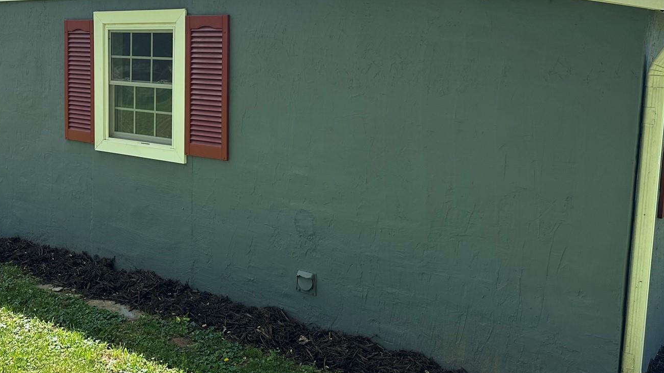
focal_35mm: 41
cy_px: 128
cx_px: 172
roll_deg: -0.8
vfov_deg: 28.9
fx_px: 722
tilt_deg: -6.1
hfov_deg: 47.7
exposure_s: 1/1517
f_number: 1.78
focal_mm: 6.86
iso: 80
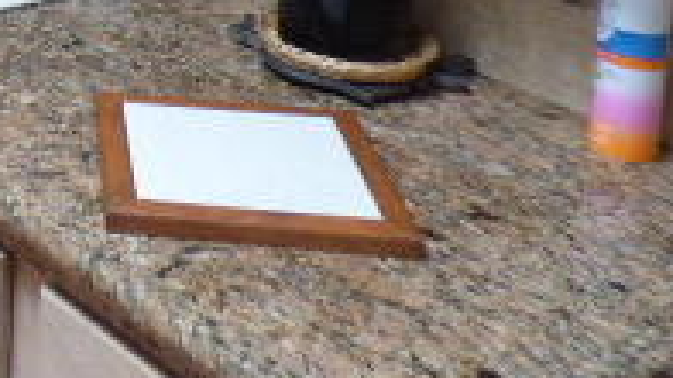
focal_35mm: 71
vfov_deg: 15.2
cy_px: -251
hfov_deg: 24.9
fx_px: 1266
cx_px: -254
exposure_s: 1/125
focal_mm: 3.58
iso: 320
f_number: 2.8
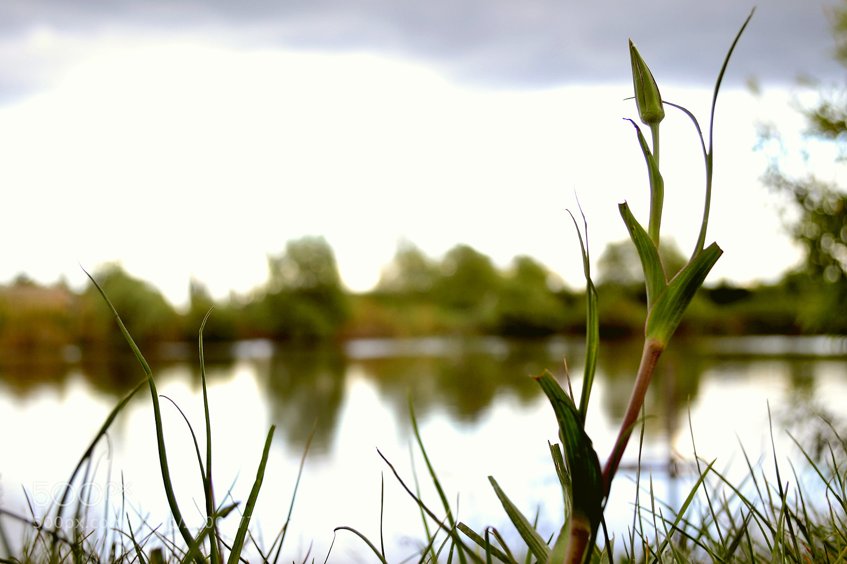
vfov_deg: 34.2
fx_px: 917
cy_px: 282
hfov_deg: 49.6
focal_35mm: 39
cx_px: 424
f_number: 4.5
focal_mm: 26
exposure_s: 1/60
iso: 200
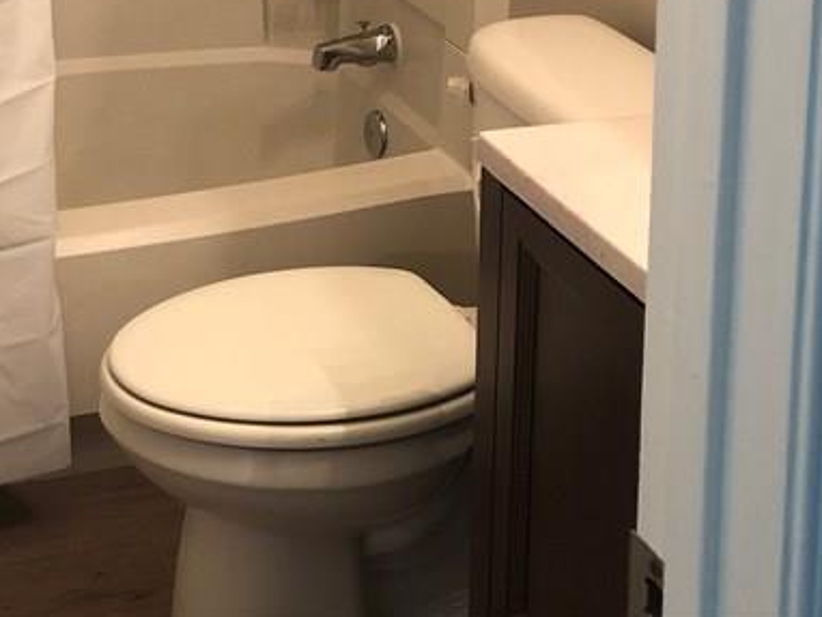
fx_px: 1782
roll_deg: +0.9
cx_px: 101
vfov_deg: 18.2
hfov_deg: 25.3
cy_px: -202
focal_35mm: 75
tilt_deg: -11.6
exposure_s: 1/20
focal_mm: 3.99
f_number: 1.8
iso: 40
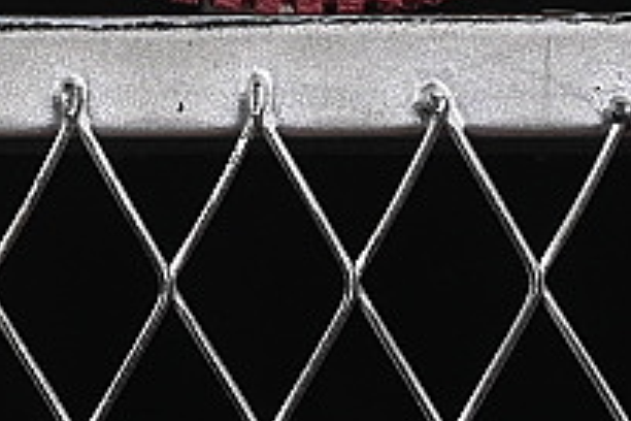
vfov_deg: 3.4
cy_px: -681
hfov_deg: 5.1
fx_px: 6976
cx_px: -551
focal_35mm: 398
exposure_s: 1/80
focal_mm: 50
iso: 160
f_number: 6.3
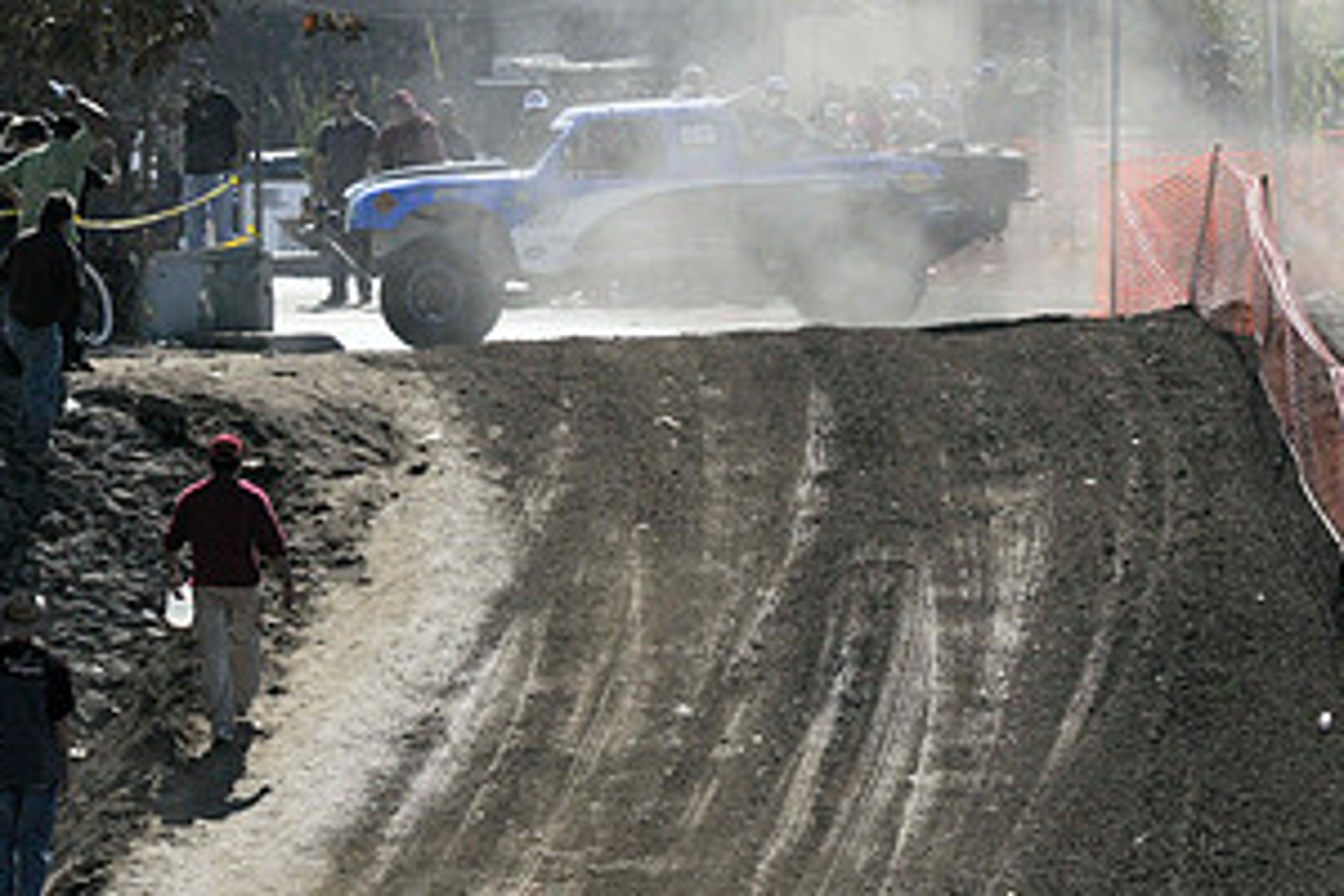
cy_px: 150
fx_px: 15903
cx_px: 771
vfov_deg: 3.2
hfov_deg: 4.8
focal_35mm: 426
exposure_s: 1/1600
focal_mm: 220
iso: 800
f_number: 16
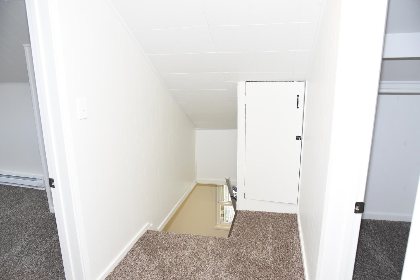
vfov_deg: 53.2
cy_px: 140
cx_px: 210
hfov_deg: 73.7
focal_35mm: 24
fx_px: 280
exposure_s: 1/160
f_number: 6.3
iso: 4000
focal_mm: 24
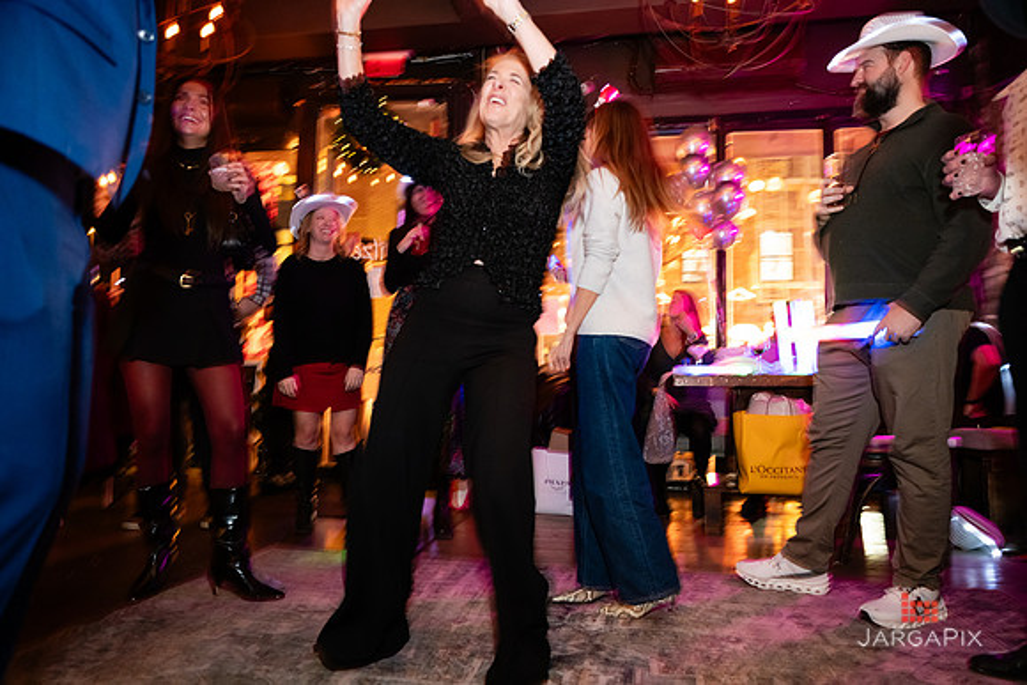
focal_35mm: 24
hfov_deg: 73.2
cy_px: 342
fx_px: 691
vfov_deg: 52.8
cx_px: 514
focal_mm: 24
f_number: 2.8
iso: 3200
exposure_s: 1/15
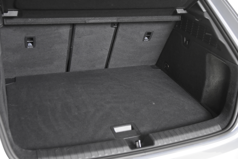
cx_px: 119
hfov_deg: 42.3
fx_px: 307
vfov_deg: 28.9
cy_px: 80
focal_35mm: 46
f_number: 3.3
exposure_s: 1/50
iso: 2800
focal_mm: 31
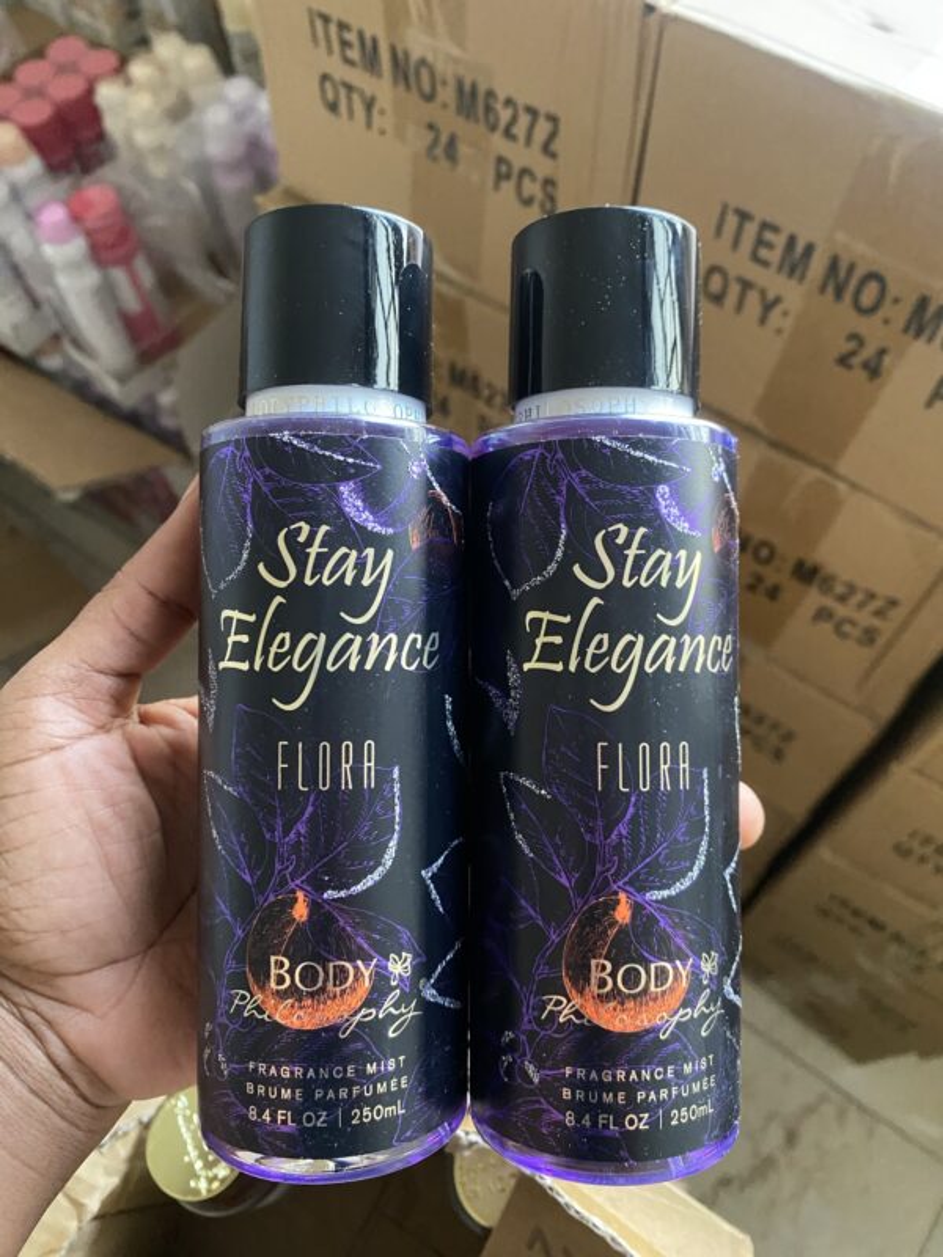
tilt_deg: -61.9
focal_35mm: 26
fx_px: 944
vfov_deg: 67.3
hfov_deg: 53.1
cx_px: 472
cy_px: 628
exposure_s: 1/30
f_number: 1.8
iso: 800
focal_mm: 4.25
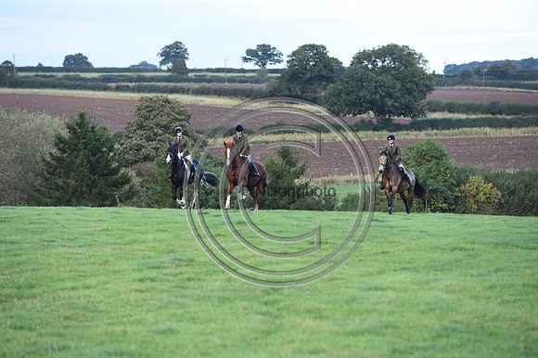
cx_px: 269
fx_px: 2987
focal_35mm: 200
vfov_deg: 6.9
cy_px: 179
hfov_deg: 10.3
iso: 2000
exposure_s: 1/1000
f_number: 5.6
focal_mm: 200
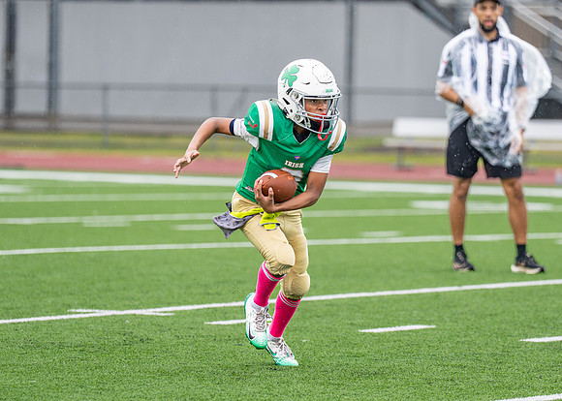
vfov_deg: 5.1
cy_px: 225
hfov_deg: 7.2
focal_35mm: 280
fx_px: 4475
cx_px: 278
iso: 400
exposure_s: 1/1000
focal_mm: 167
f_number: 2.8
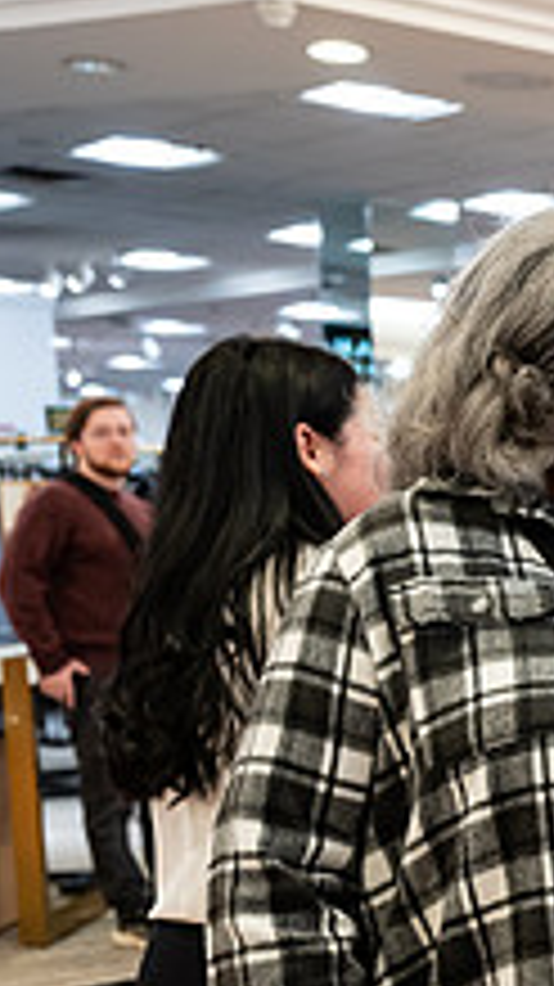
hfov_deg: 13.4
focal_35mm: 77
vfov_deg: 27.0
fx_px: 2013
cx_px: 1108
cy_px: 781
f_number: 3.2
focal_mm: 26.5
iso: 1000
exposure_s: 1/125
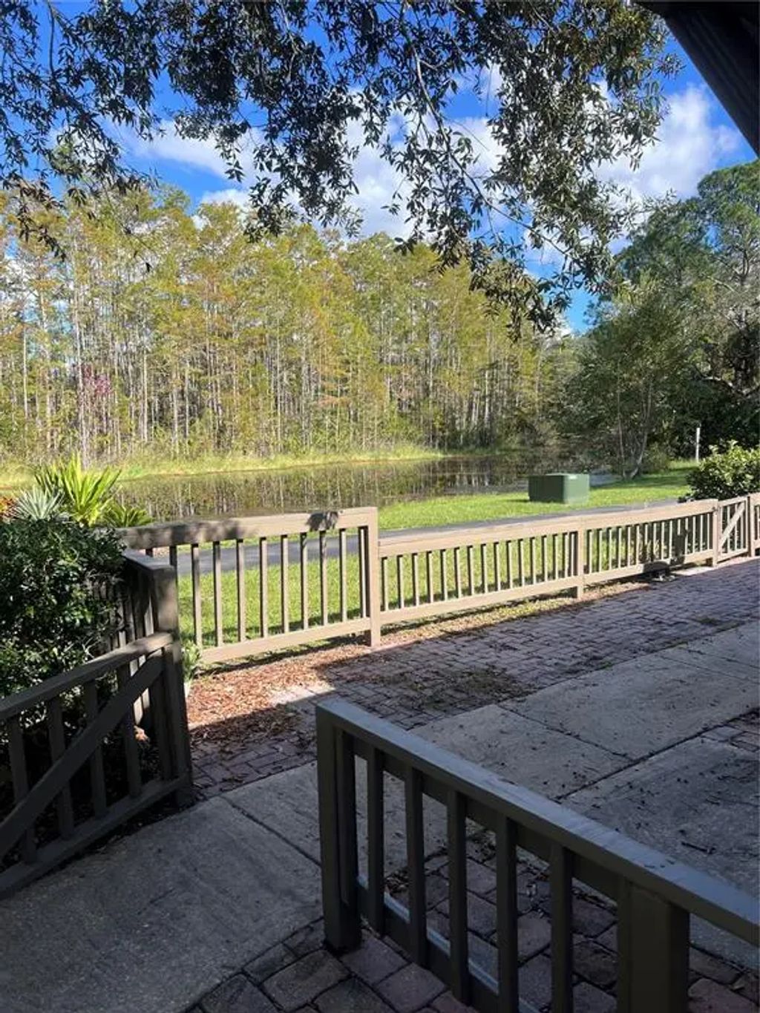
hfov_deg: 53.1
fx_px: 761
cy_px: 506
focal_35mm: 26
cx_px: 380
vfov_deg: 67.3
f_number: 1.5
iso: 50
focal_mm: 5.7
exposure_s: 1/1808
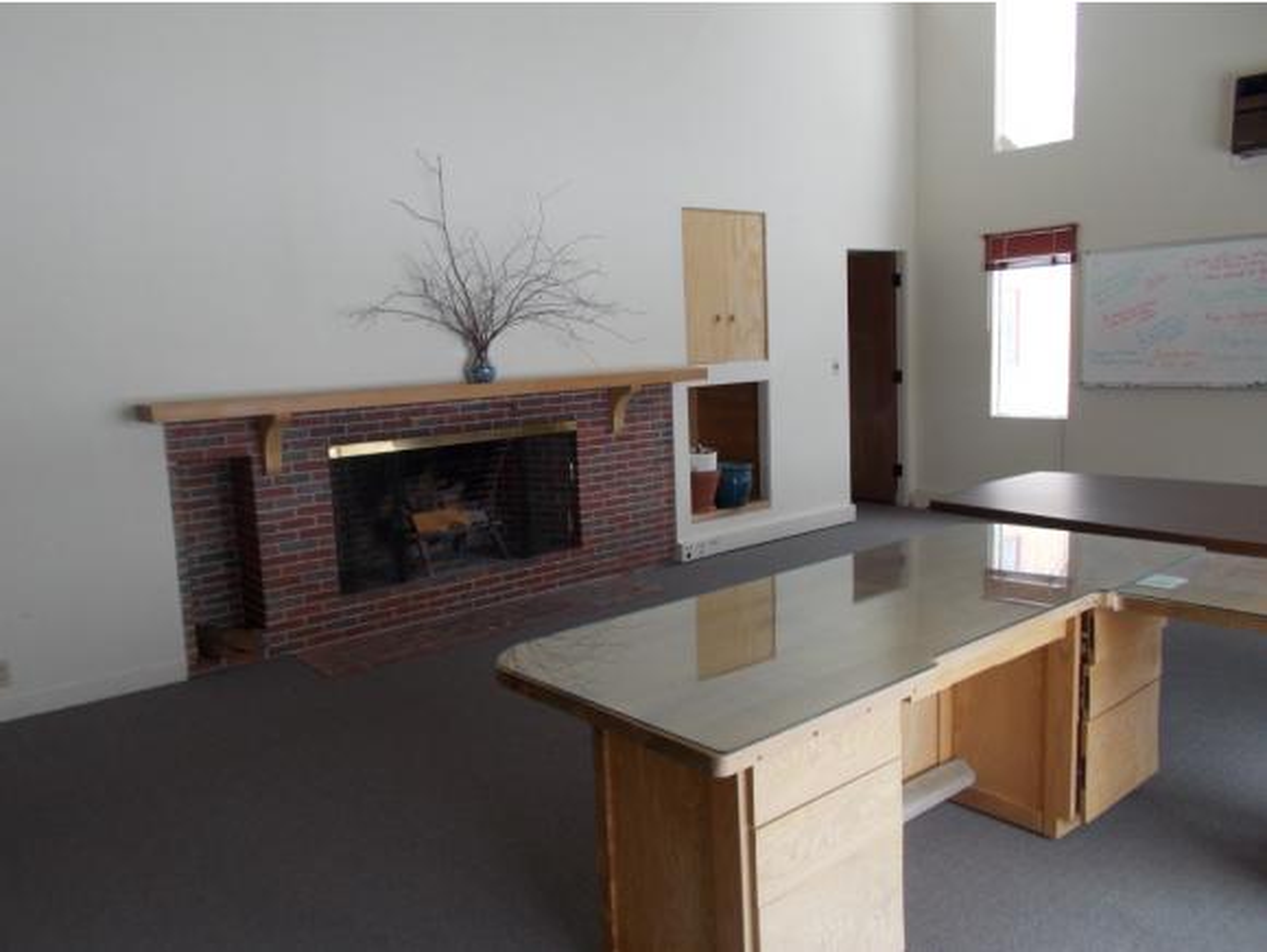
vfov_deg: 53.1
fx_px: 952
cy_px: 476
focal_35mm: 26
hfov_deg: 67.3
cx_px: 634
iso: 100
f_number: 3.2
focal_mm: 4.6
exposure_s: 1/25
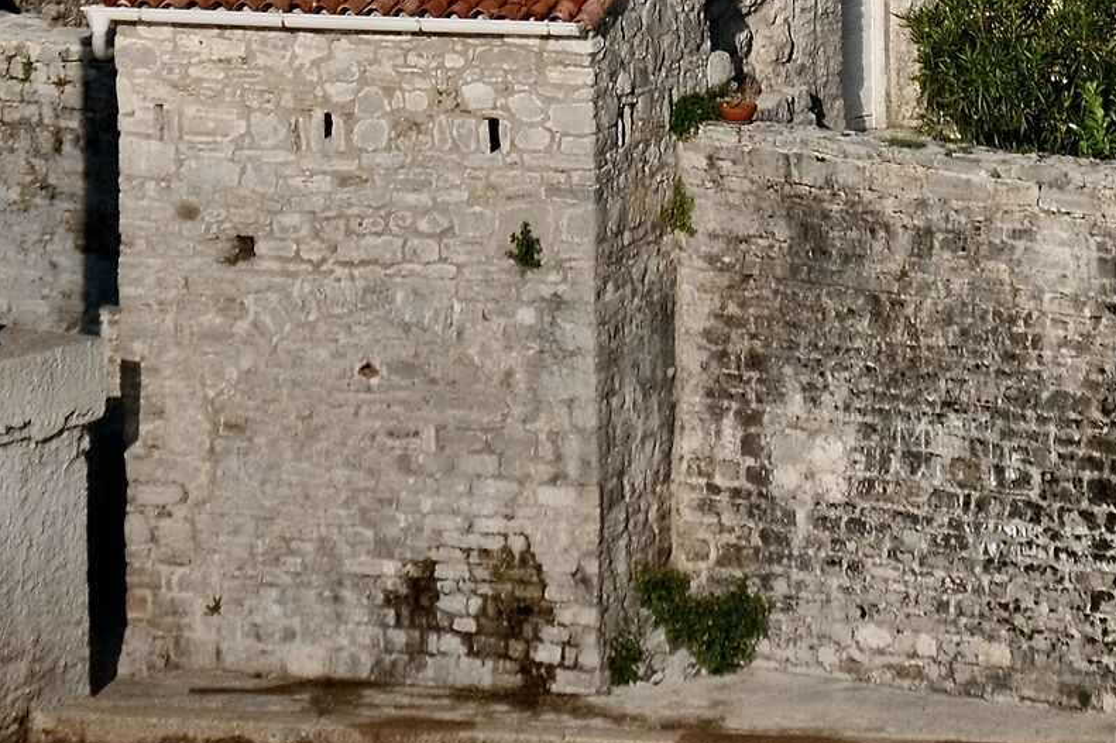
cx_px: 765
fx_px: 24359
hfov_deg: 2.6
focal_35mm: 786
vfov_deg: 1.7
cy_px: -151
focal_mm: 172.4
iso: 800
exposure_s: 1/2700
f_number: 4.7
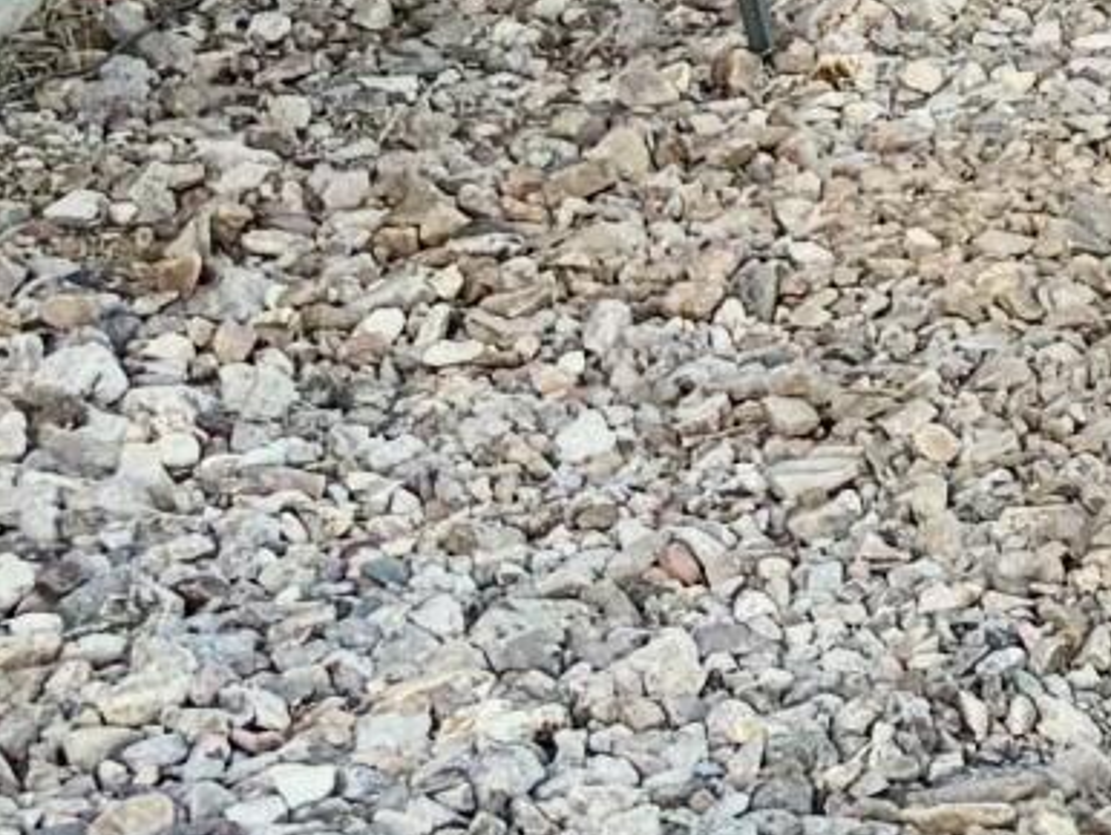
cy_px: -1065
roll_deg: +1.3
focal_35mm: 202
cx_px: 2924
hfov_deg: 8.6
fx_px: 6487
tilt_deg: -1.7
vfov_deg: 7.0
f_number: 1.6
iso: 50
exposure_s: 1/533
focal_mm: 5.96
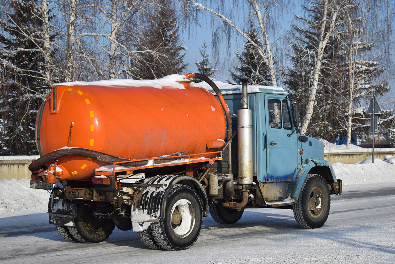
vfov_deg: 18.9
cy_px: 132
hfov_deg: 28.1
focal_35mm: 72
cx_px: 198
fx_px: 790
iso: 100
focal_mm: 48
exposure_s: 1/800
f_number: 6.3
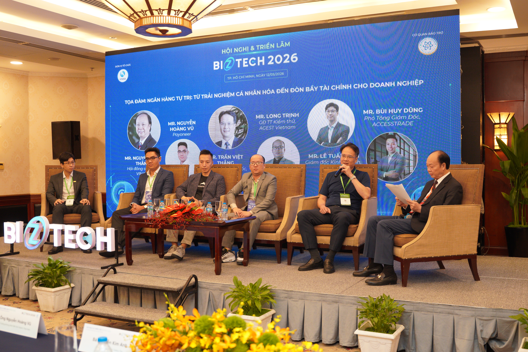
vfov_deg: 35.1
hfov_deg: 50.7
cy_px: 176
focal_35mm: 38
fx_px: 557
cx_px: 264
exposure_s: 1/125
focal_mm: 25.8
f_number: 2.8
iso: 800
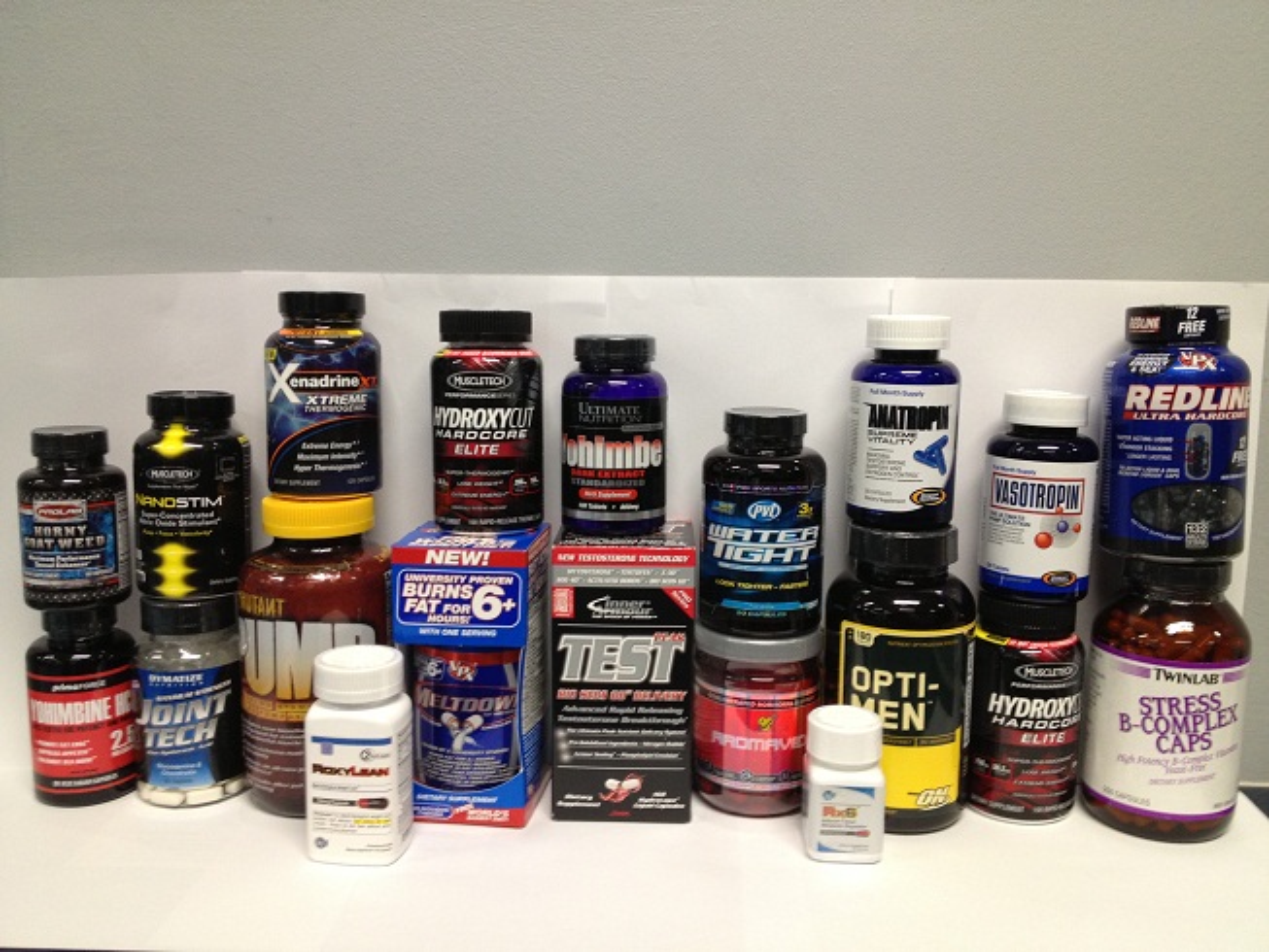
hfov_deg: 52.6
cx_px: 634
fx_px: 1283
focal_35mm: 35
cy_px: 476
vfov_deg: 40.7
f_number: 2.4
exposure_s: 1/20
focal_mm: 4.28
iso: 125
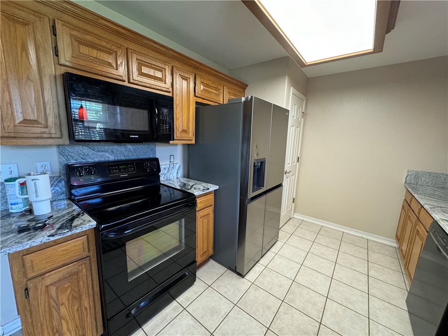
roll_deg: -2.7
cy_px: 168
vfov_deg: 85.7
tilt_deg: -10.1
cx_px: 224
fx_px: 181
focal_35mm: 14
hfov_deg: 102.1
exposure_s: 1/60
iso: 250
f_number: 2.2
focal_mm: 2.22
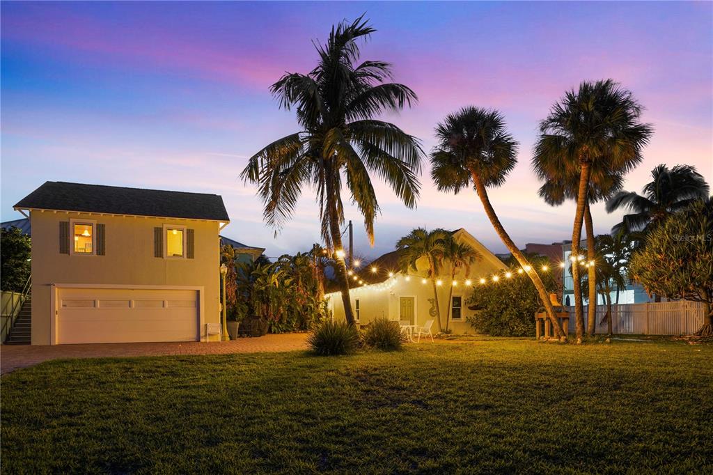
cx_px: 356
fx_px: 416
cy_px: 238
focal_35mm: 21
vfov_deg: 59.5
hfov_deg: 81.2
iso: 320
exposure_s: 5
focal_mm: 21
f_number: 9
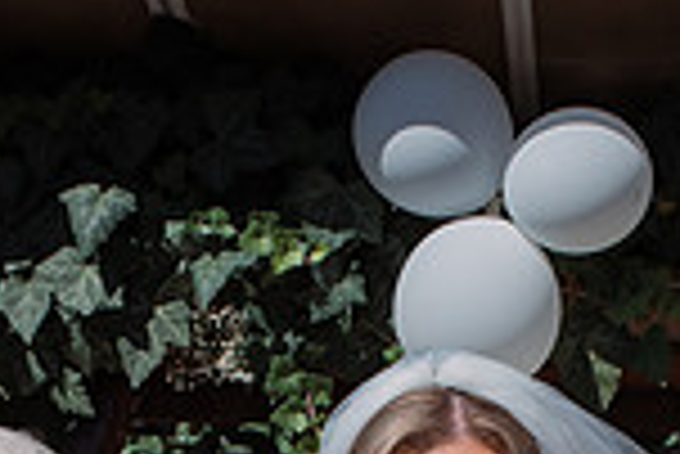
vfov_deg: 9.7
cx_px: 630
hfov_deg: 15.1
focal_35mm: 134
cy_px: 856
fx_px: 2533
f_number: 5.6
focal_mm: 35
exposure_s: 1/1600
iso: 250
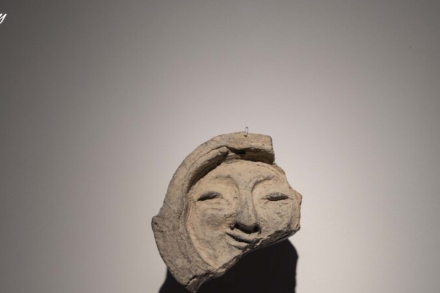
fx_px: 1124
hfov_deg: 22.1
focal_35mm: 92
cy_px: 217
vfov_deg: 14.8
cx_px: 235
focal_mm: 60
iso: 1250
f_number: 5.6
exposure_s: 1/160
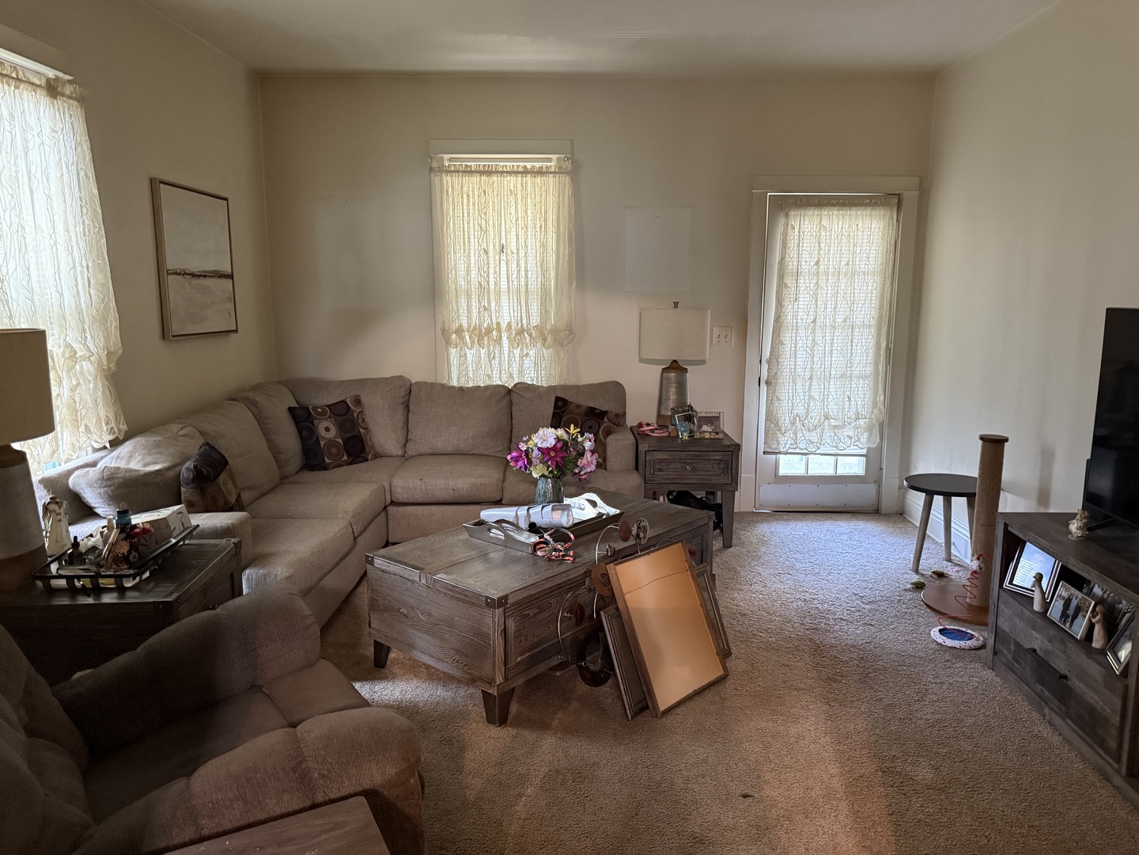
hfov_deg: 71.6
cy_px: 428
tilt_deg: -8.6
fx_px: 790
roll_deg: +1.2
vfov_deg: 56.8
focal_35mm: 24
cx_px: 570
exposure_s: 1/60
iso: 800
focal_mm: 6.76
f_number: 1.78
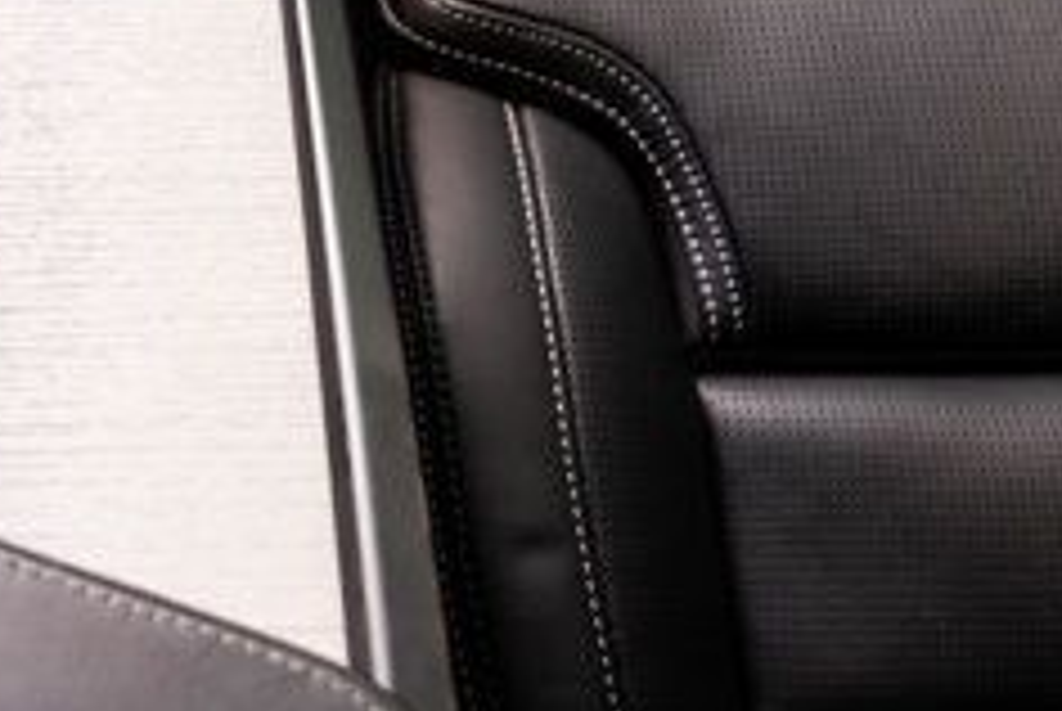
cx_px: 72
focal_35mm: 65
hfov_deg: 29.4
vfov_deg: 20.2
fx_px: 1920
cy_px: -38
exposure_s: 1/200
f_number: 2.8
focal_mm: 24
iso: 1000
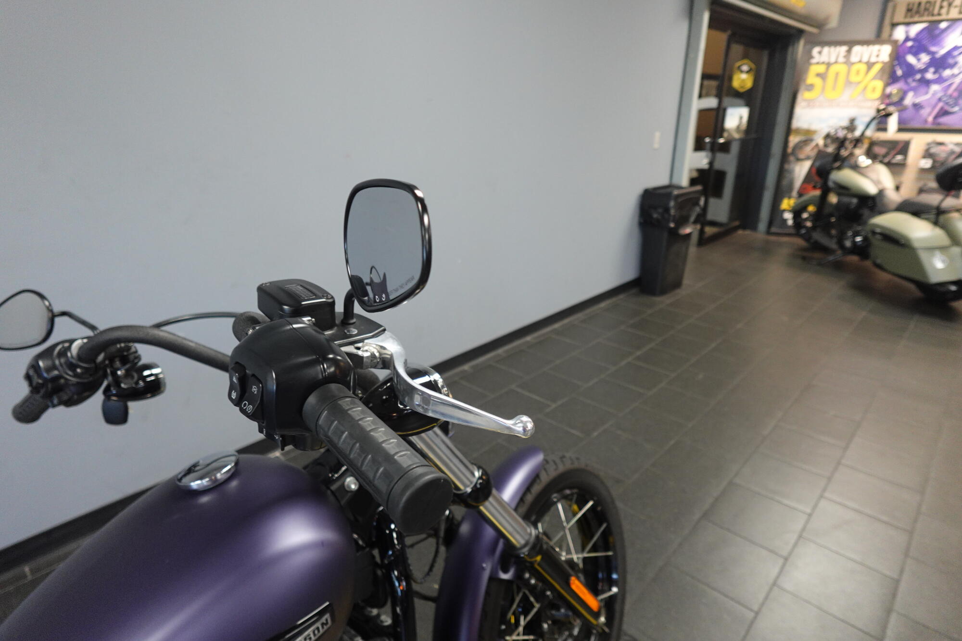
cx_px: 481
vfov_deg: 61.9
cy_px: 320
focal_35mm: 20
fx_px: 534
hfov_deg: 84.0
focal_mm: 7.6
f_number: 2
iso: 800
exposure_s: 1/80
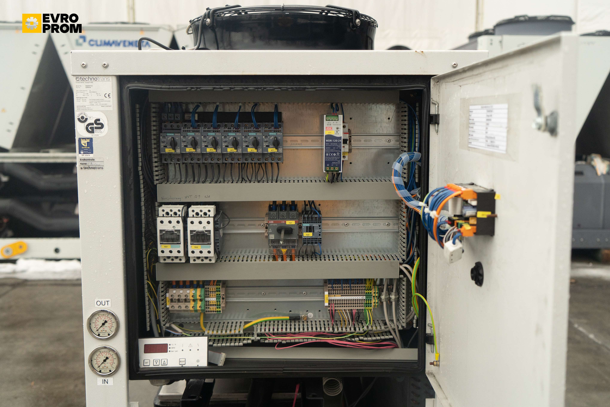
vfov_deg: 36.9
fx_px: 610
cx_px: 309
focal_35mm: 36
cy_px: 198
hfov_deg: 53.1
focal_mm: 35
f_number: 4
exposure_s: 1/800
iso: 800
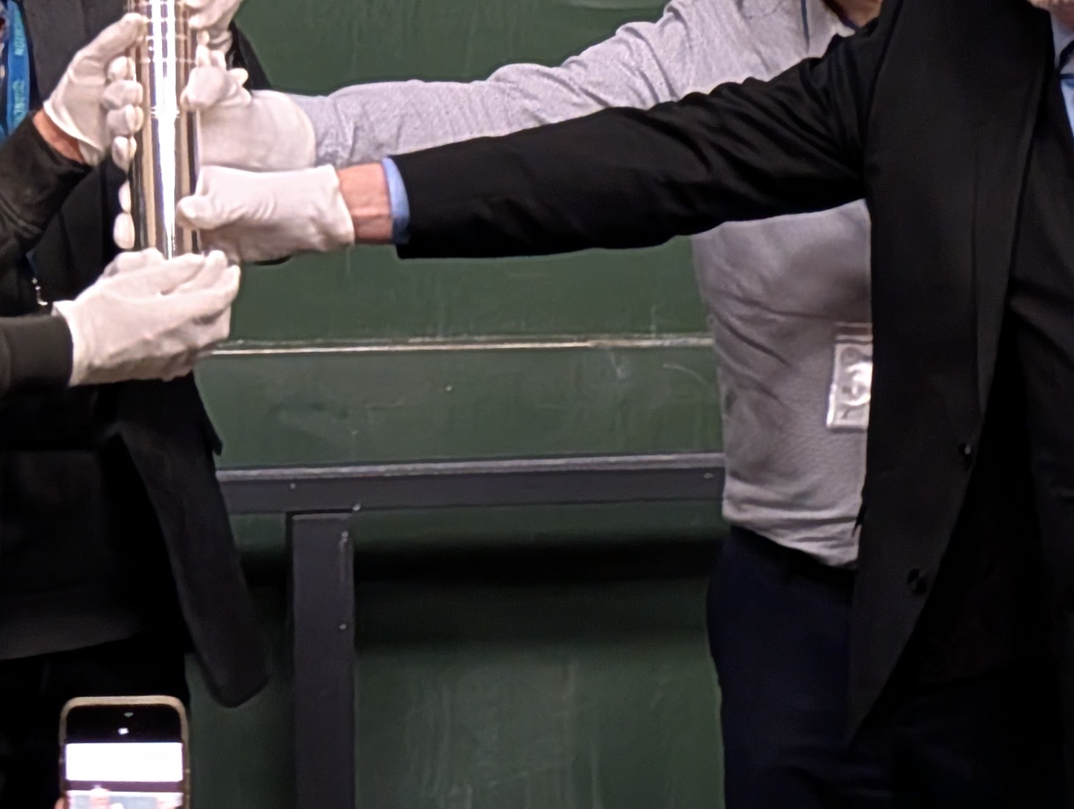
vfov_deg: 4.8
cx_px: 358
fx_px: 9695
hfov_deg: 6.3
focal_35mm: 312
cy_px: 325
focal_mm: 18
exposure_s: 1/37.6
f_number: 2.8
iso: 1010
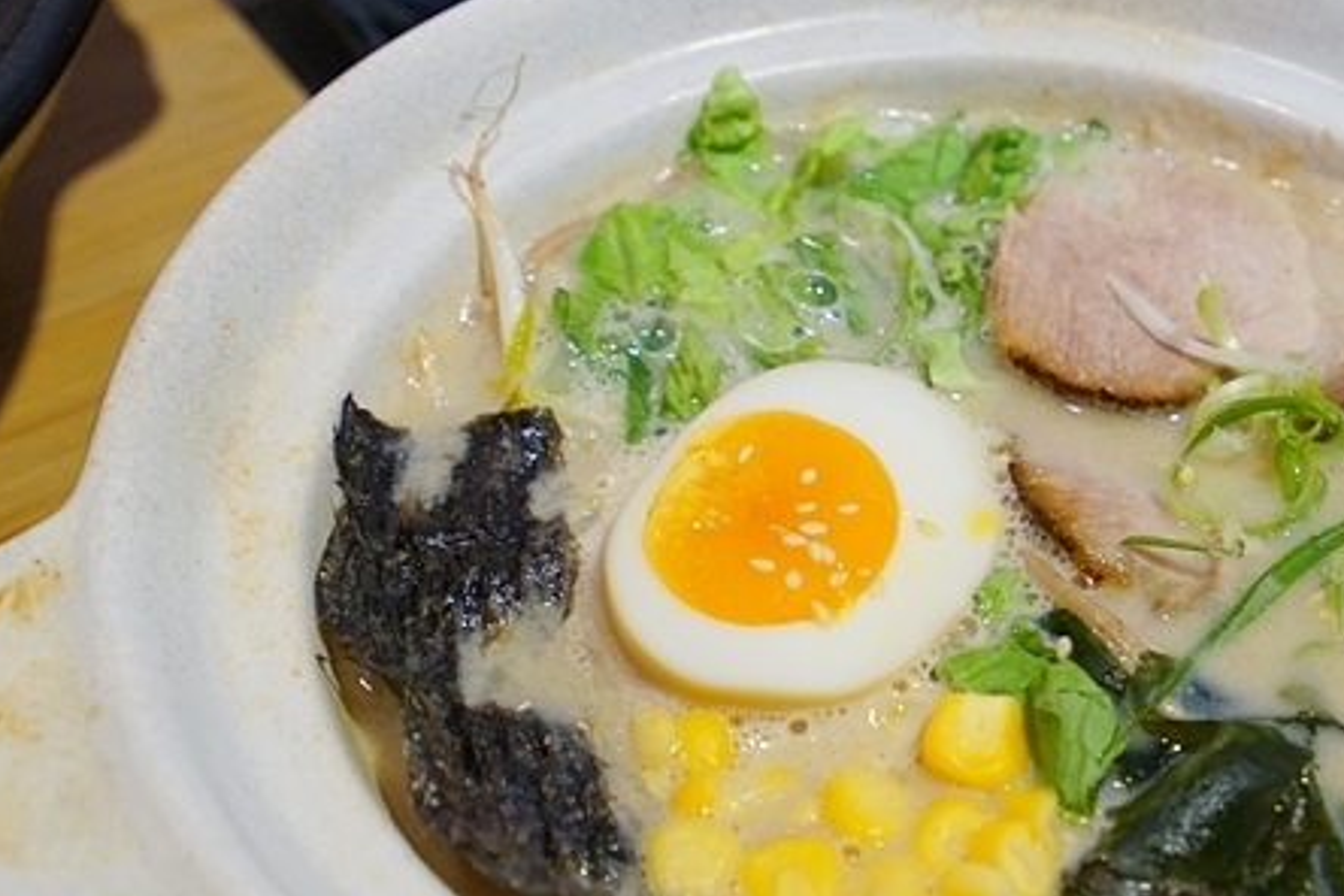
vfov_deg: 21.6
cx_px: 884
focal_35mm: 63
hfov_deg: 31.7
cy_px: 495
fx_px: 2352
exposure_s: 1/80
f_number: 5.6
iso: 1250
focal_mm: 35
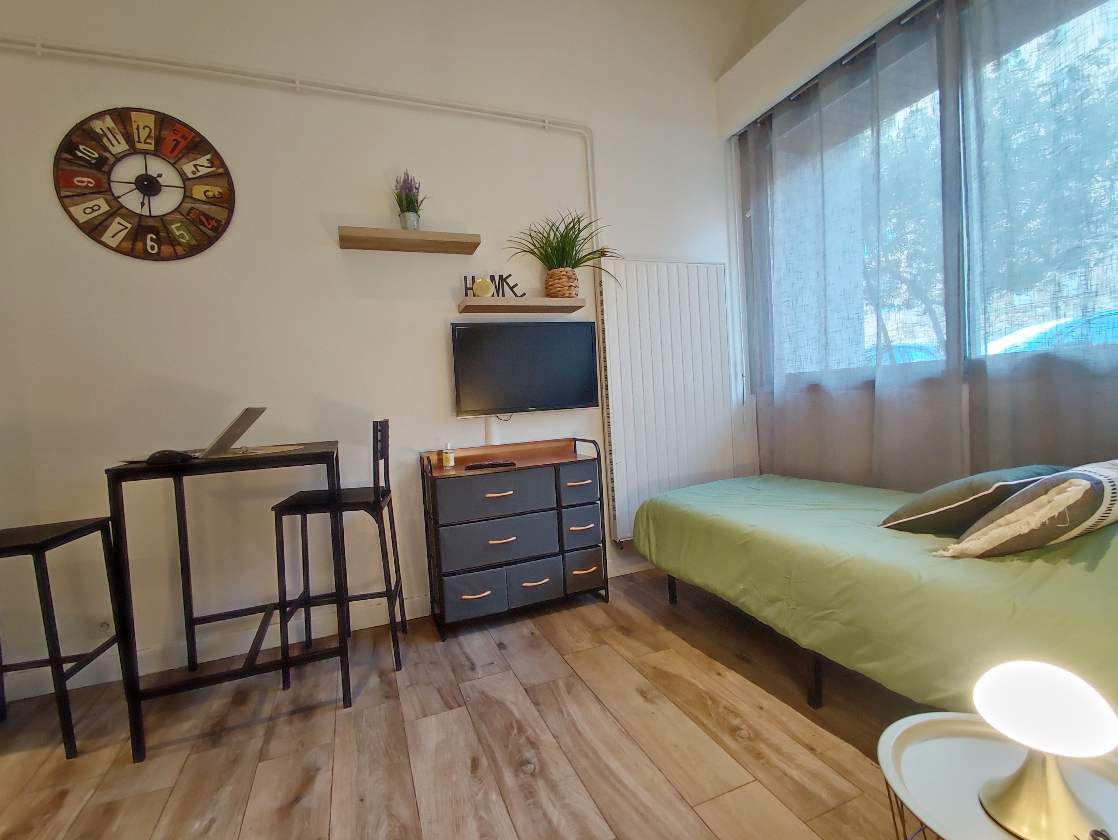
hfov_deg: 98.1
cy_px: 420
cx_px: 559
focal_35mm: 15
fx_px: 485
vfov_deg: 81.8
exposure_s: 1/33
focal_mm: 1.65
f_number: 2.2
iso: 561
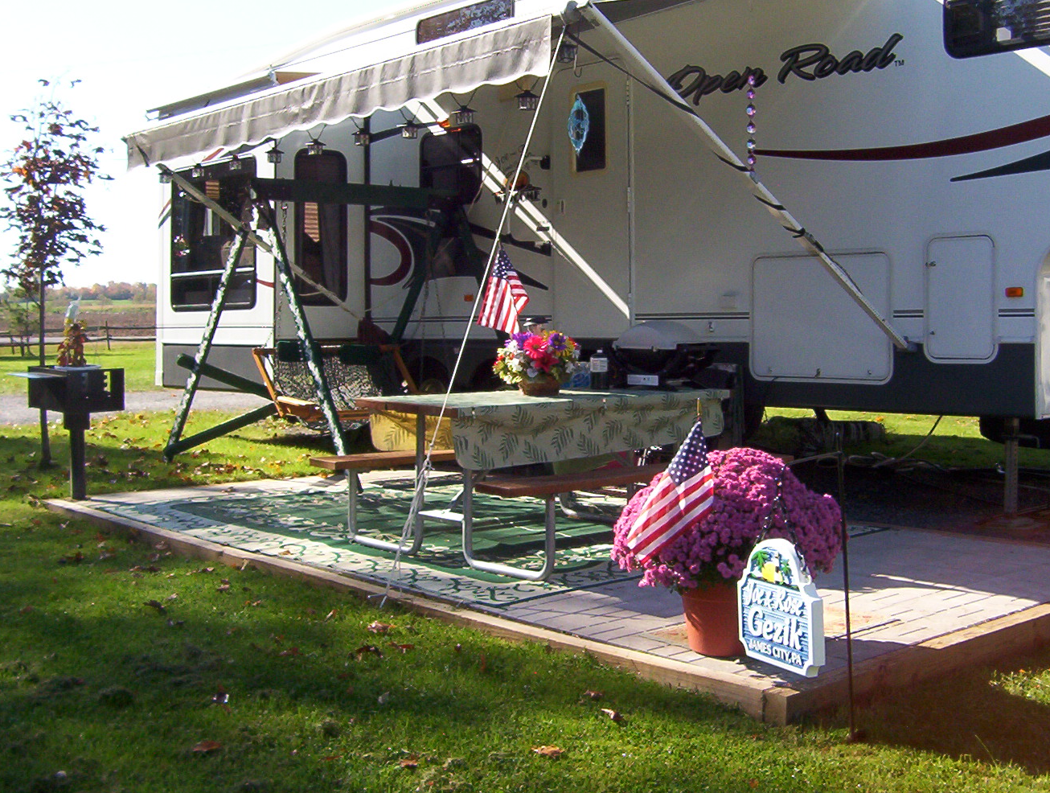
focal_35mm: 45
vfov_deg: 32.3
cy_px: 372
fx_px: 1368
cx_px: 576
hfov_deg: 41.9
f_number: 5.24
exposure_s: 1/302
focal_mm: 5.54
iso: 100
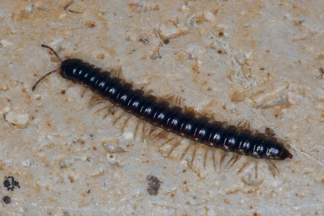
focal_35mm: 150
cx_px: 162
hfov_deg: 13.7
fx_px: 1350
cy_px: 108
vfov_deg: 9.1
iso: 200
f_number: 32
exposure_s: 1/125
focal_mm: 100
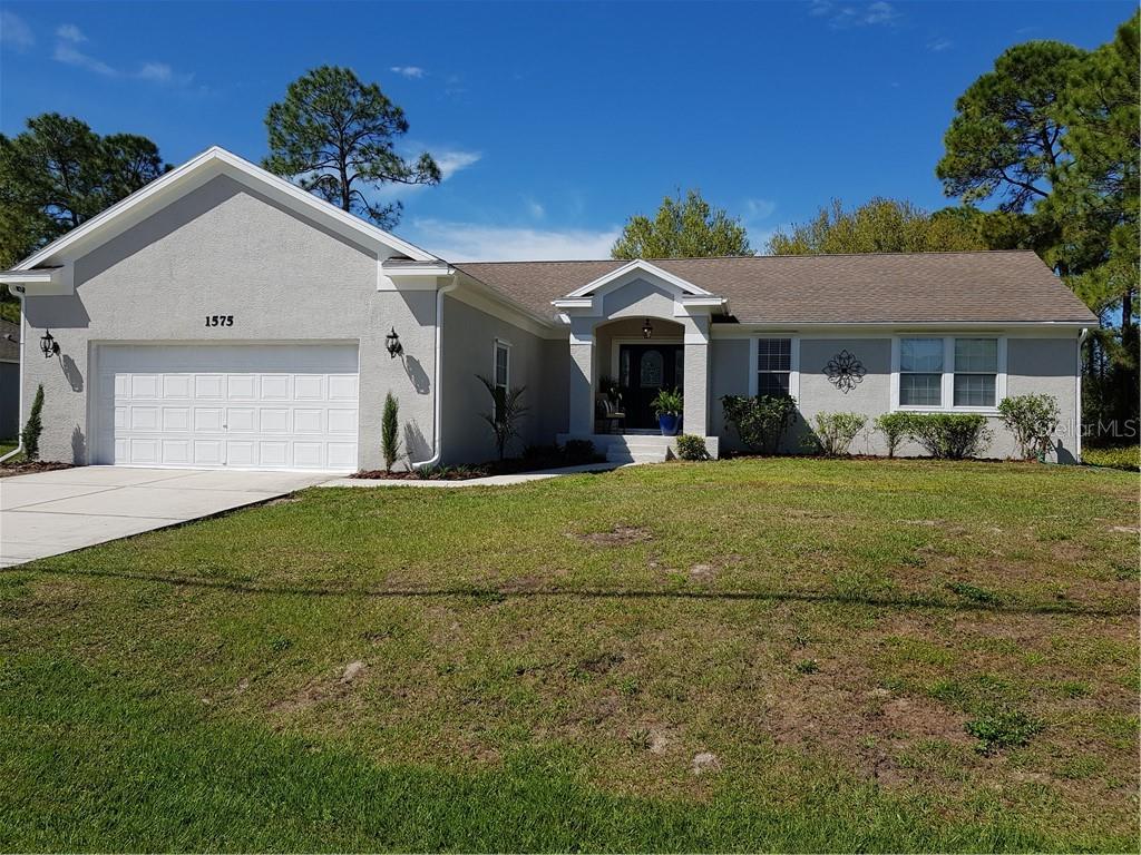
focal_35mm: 26
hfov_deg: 67.3
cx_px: 570
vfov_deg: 53.1
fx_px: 857
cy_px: 428
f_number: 1.7
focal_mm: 4.3
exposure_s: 1/3224
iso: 40
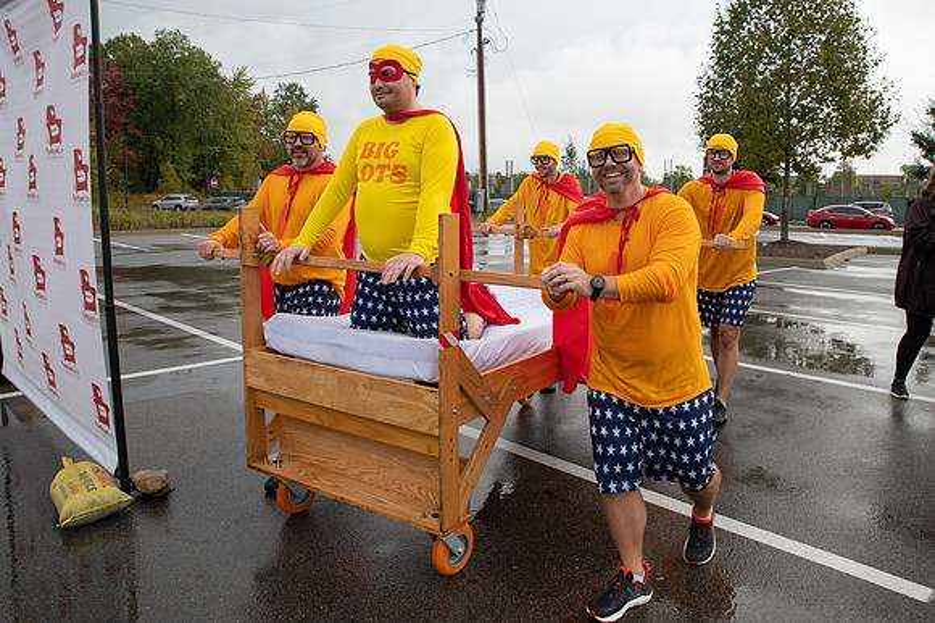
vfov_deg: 48.0
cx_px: 523
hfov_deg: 67.5
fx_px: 697
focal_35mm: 27
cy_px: 275
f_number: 7.1
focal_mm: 24
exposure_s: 1/500
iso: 400
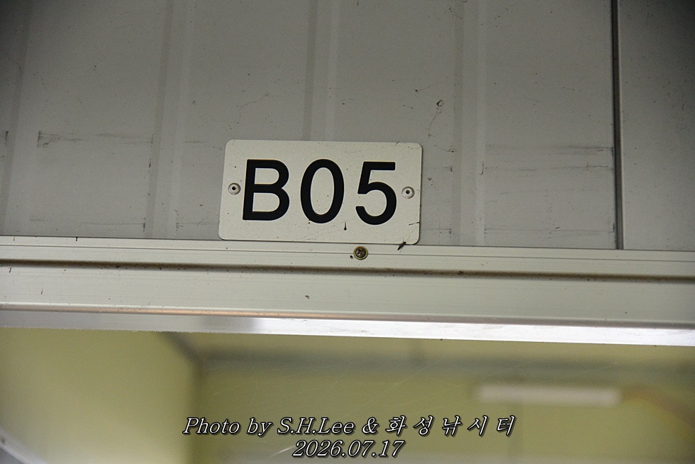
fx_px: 1352
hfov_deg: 28.8
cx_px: 348
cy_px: 232
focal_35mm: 70
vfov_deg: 19.5
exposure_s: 1/4000
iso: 2800
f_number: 4
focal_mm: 70
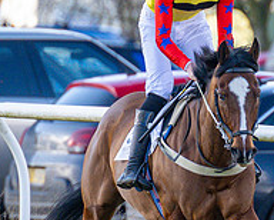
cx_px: 280
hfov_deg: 1.1
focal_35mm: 1775
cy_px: 151
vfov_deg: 0.9
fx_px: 14409
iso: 800
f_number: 4
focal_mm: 280
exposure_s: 1/1250
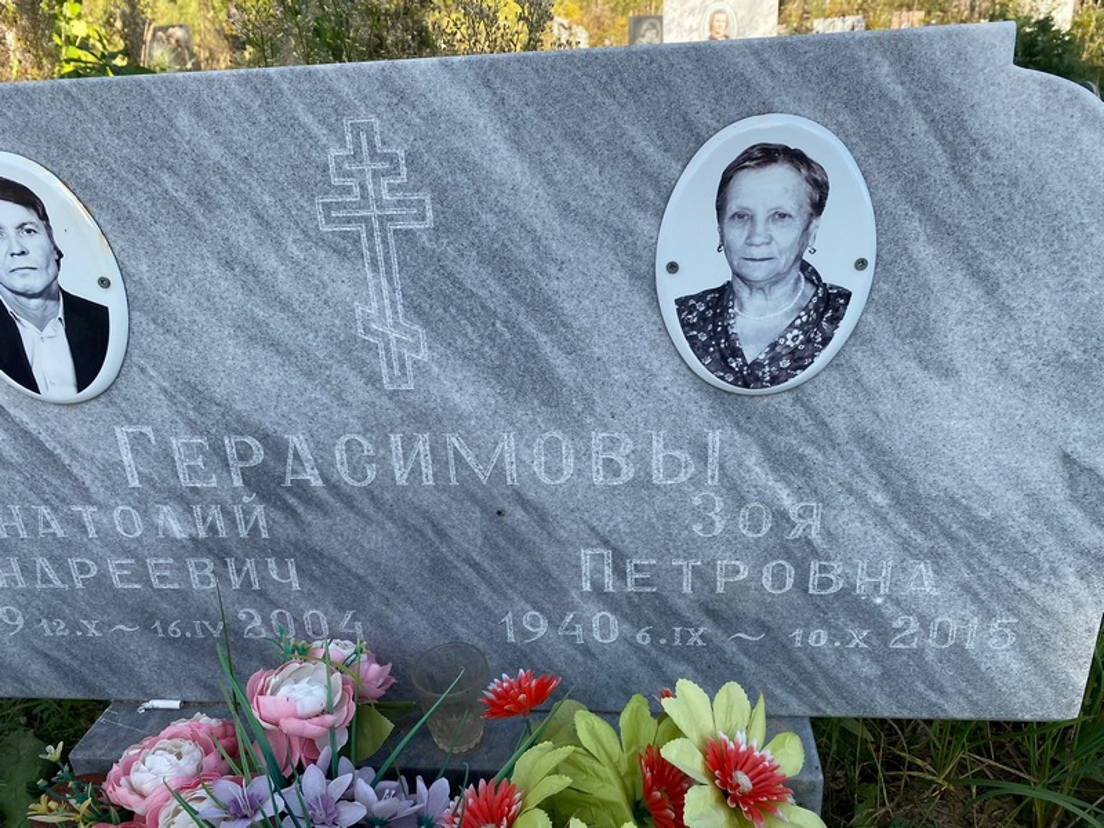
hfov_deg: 67.3
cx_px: 552
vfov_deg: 53.1
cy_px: 414
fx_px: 829
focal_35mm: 26
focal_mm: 4.25
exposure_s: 1/890
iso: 32
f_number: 1.8
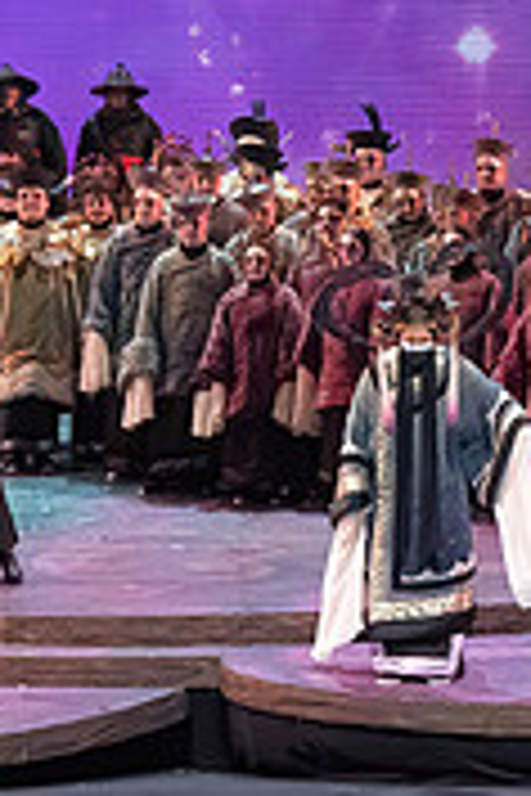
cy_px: 286
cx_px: -382
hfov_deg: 5.9
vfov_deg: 9.0
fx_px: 5066
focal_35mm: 229
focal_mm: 70
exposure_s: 1/1000
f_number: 10
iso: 20000
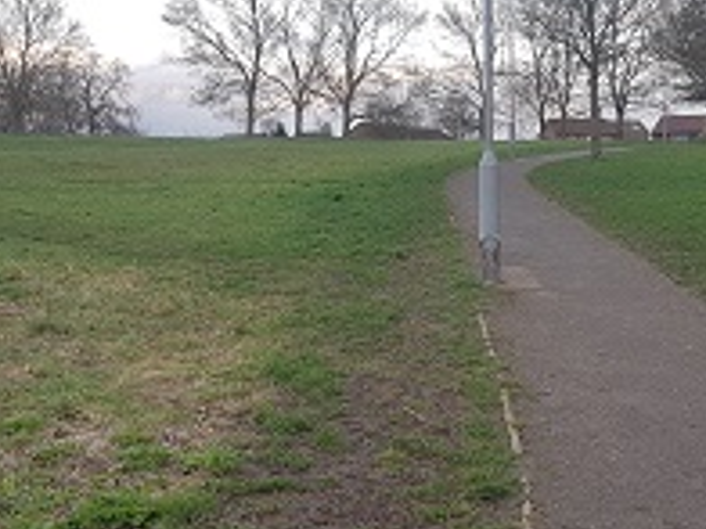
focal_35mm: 53
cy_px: 104
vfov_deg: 27.0
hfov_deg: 35.8
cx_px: 475
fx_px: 1081
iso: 50
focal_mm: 4.2
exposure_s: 1/143
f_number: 1.7
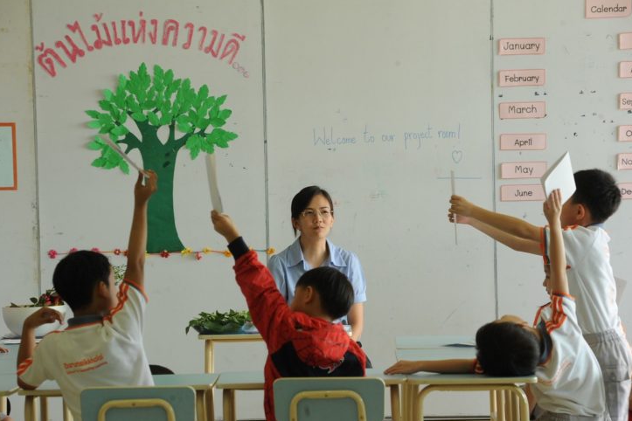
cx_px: 316
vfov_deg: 8.8
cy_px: 211
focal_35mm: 156
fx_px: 2738
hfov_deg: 13.2
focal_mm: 155
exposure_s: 1/125
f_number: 10
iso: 1600
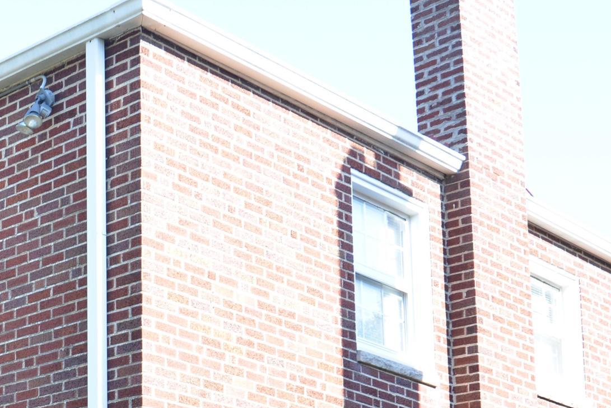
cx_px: -11
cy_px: 495
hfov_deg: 22.2
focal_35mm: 88
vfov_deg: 15.0
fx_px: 1494
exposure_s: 1/200
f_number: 4.5
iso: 200
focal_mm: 32
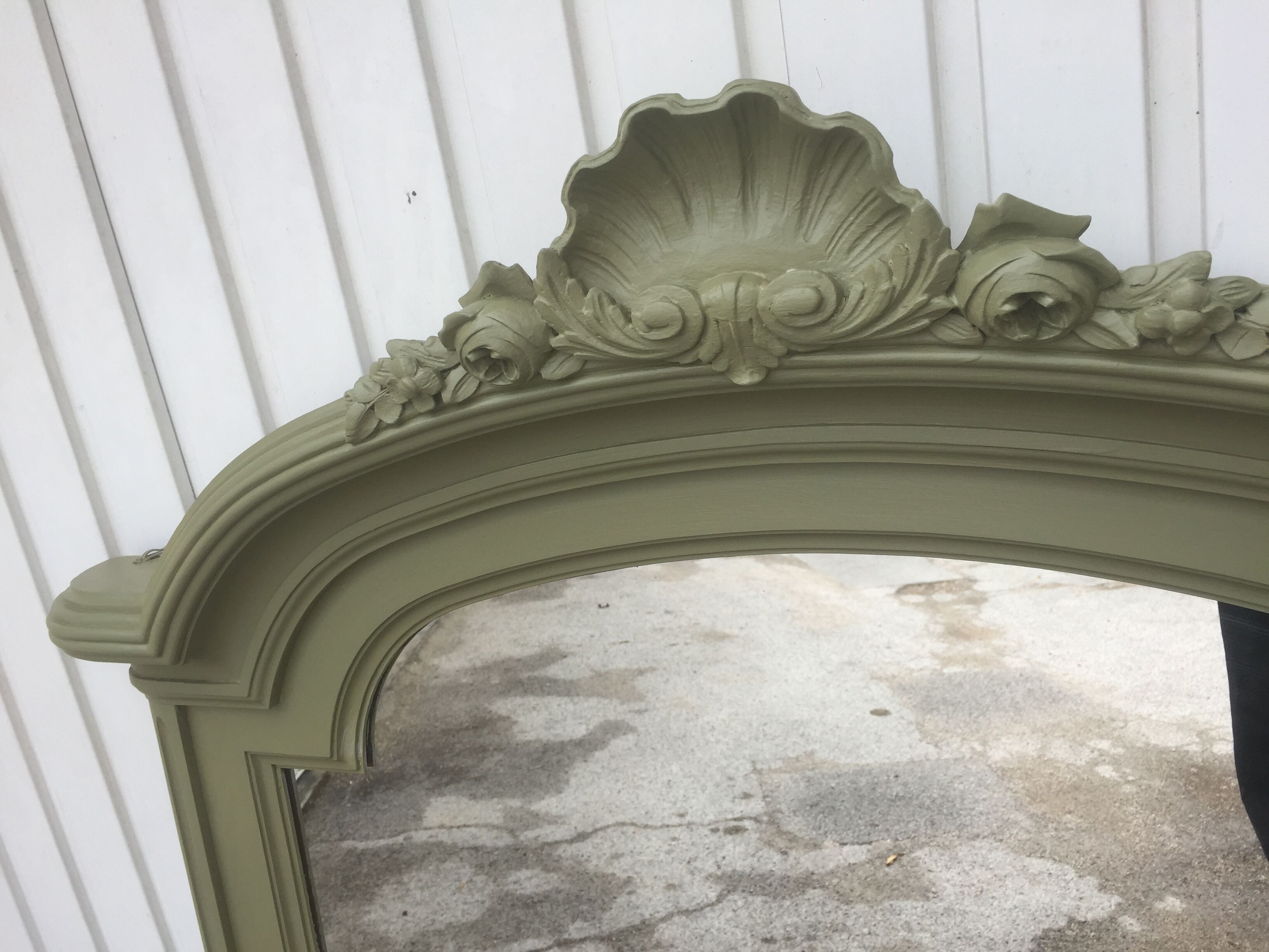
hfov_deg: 61.7
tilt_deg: -15.7
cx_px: 634
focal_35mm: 29
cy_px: 476
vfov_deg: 48.2
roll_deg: +9.2
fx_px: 1063
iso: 32
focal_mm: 4.15
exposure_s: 1/565
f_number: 2.2
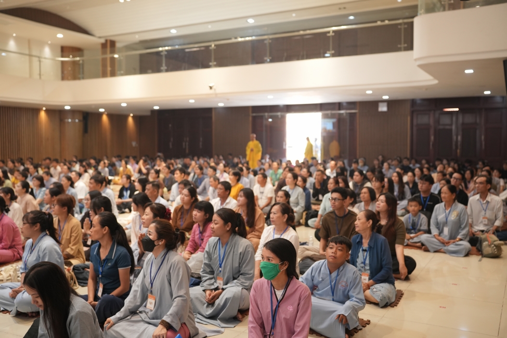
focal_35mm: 35
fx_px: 493
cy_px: 169
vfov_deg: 37.9
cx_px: 254
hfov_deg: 54.4
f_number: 2.5
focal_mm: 35
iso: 1250
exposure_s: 1/125
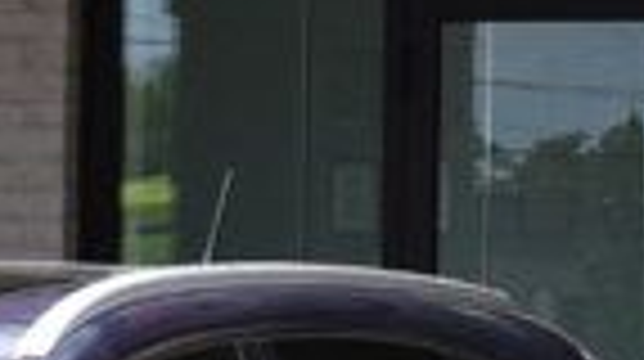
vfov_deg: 3.4
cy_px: 256
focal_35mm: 360
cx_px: 856
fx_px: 6139
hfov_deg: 6.0
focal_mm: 32
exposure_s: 1/400
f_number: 11
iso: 400
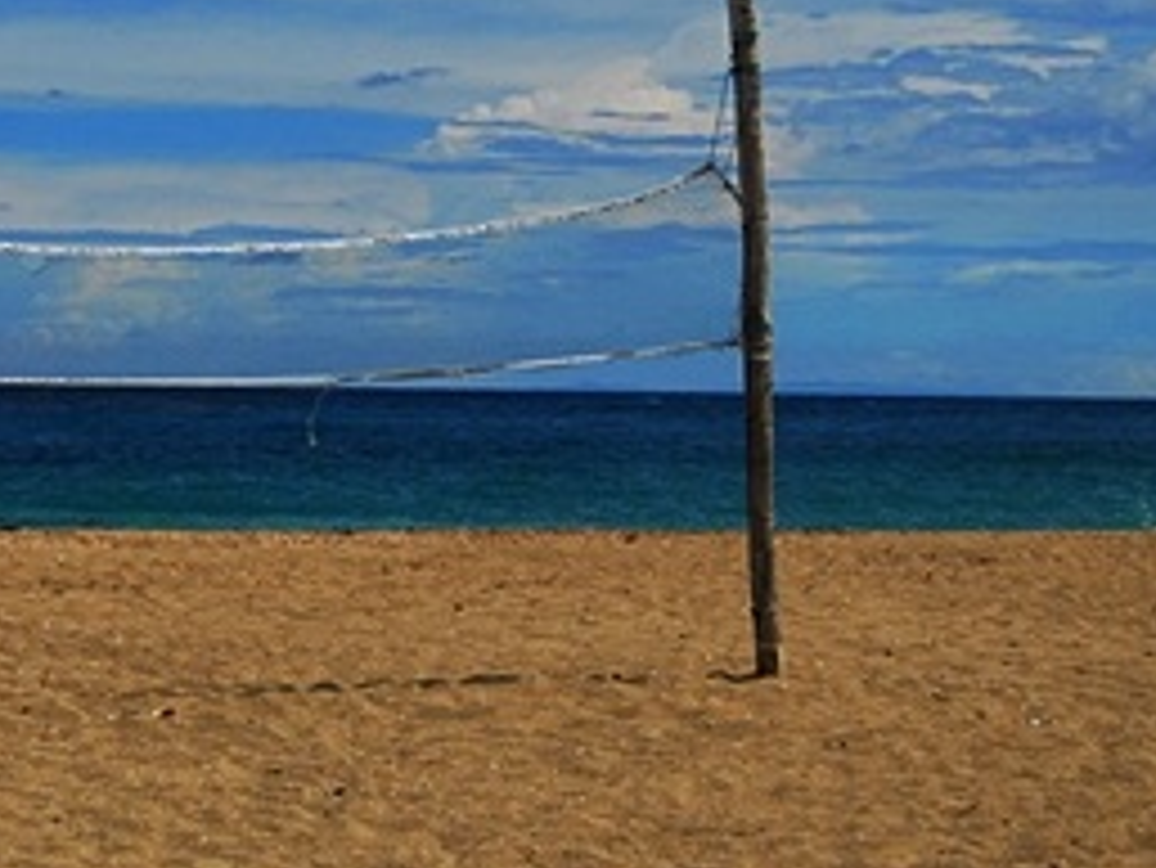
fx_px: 3609
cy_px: 261
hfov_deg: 18.1
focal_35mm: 108
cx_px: 355
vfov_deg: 13.7
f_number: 5
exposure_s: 1/1600
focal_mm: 35
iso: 100
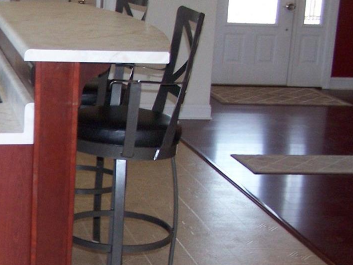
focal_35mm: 86
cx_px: -18
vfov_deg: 17.1
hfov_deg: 21.8
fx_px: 877
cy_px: 188
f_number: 2.8
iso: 140
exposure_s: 1/60
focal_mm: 6.3
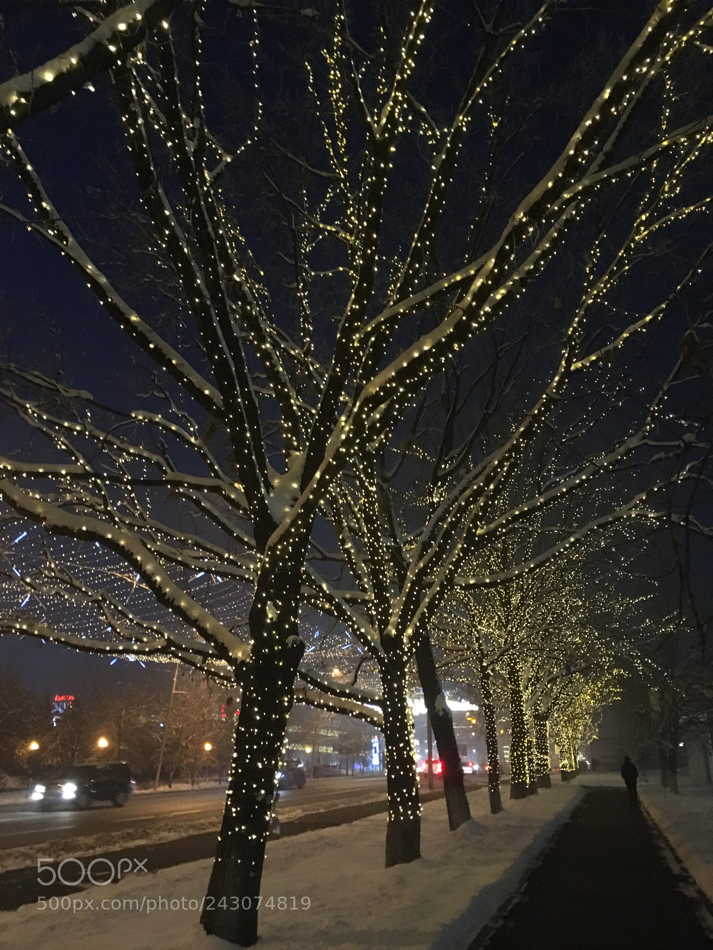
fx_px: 796
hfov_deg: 48.2
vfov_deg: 61.7
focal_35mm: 29
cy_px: 475
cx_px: 356
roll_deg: +0.6
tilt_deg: +19.6
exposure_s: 1/17
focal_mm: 4.15
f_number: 2.2
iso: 320
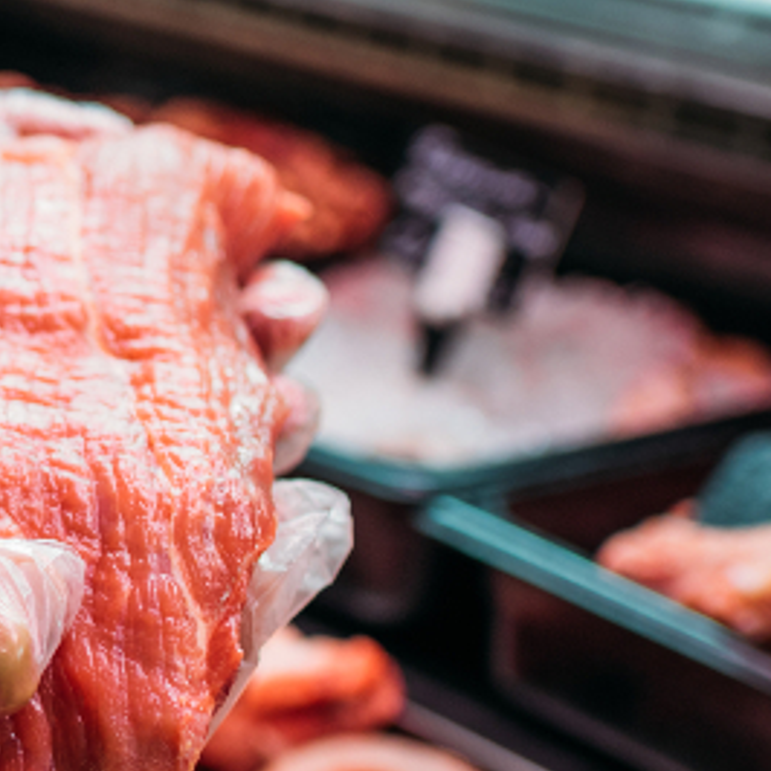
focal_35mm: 112
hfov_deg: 14.5
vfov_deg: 15.6
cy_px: 407
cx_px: -383
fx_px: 2822
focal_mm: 35
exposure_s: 1/200
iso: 250
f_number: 2.5
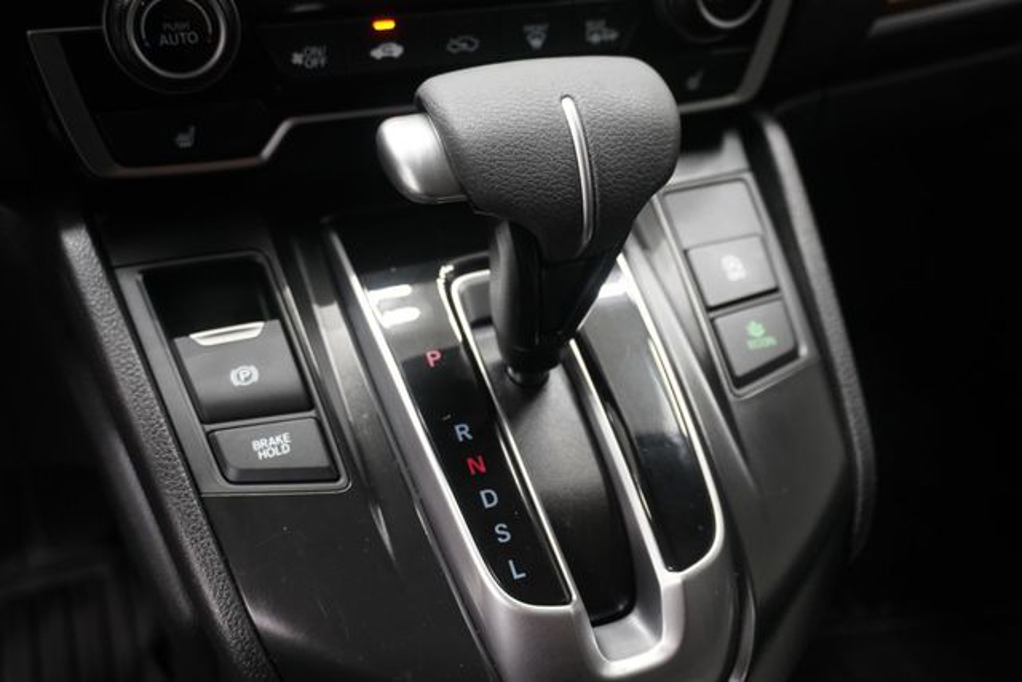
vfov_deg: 36.9
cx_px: 511
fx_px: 1022
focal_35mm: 36
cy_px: 341
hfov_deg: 53.1
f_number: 4.5
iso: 1000
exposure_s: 1/60
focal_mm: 24
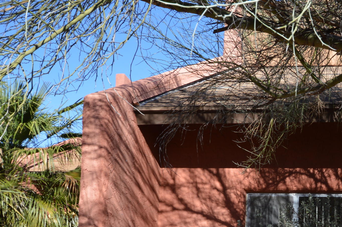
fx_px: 532
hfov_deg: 32.7
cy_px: 212
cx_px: 344
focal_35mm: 56
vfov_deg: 23.3
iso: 100
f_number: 7.1
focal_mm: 17
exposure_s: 1/200
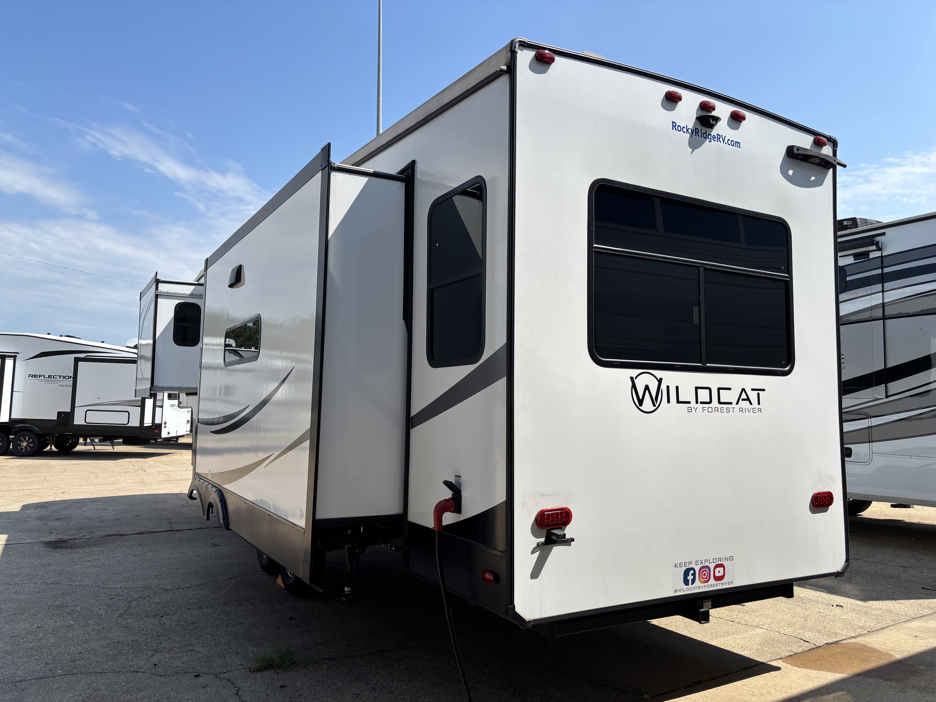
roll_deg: -0.5
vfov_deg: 53.1
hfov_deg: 67.3
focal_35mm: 26
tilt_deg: +3.7
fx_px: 703
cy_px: 351
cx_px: 468
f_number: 1.6
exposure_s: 1/3413
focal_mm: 5.96
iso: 50
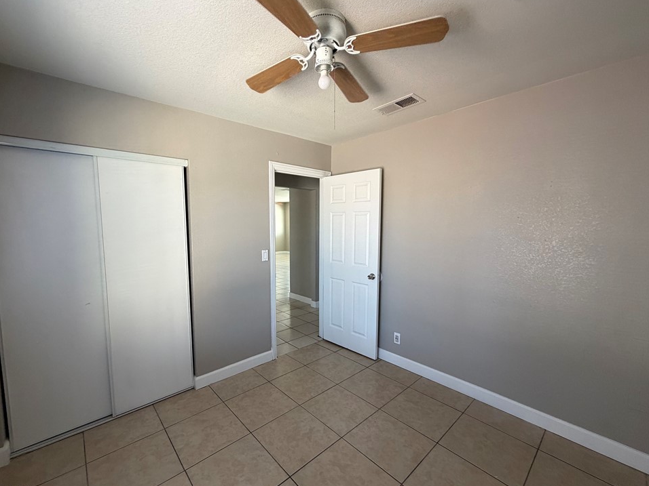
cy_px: 245
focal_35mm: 15
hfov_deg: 98.0
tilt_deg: -4.6
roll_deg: +0.0
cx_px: 303
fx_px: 281
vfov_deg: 81.7
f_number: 2.2
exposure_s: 1/112
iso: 320
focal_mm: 2.22
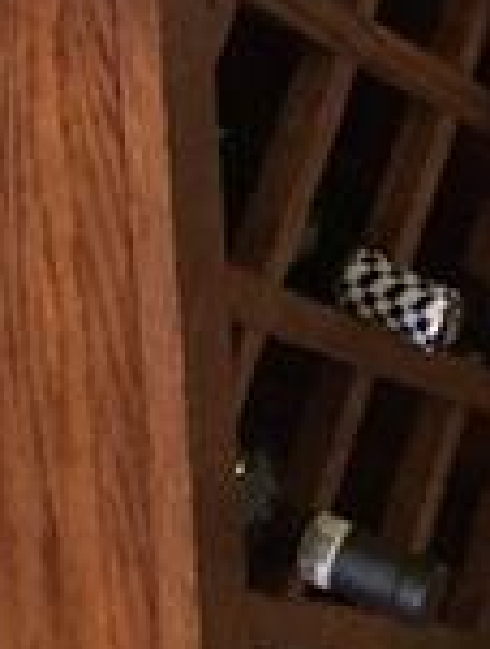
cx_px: 632
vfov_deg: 11.7
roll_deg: +1.1
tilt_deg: -14.5
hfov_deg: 10.3
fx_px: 2669
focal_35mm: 142
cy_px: -838
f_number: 1.8
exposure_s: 1/40
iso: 320
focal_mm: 3.99
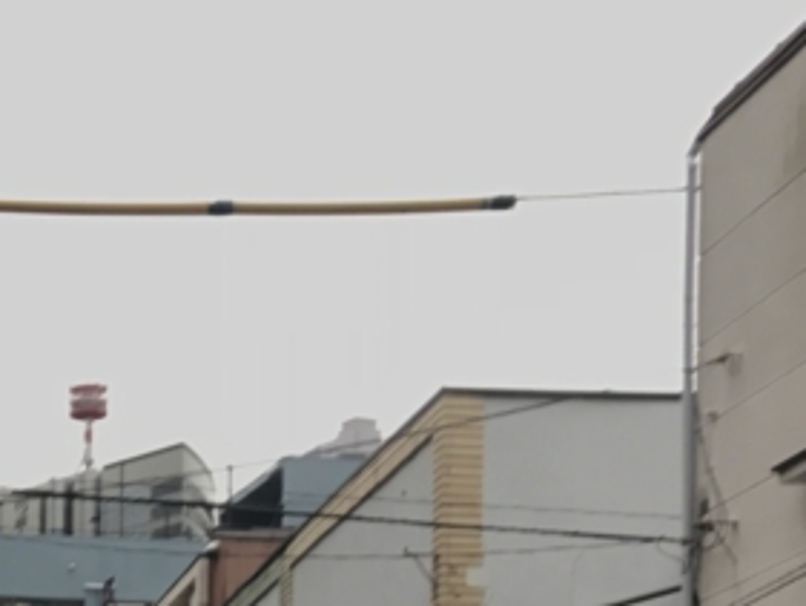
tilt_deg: +2.6
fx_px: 2376
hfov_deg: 17.7
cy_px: 1077
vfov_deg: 13.2
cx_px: -307
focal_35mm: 102
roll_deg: -0.3
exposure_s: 1/50
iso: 25
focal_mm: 3.99
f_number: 1.8
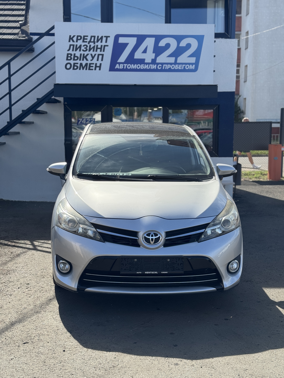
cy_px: 189
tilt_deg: -6.1
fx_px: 525
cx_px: 142
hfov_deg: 30.3
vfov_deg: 39.7
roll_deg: +0.1
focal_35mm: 48
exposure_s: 1/2833
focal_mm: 6.76
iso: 64
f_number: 1.78
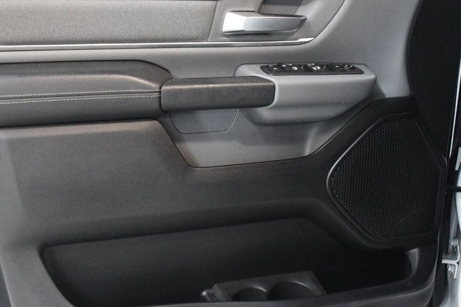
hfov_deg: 41.0
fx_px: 614
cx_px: 200
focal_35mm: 48
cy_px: 149
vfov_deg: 28.1
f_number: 3.5
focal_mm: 22
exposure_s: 1/60
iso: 5000
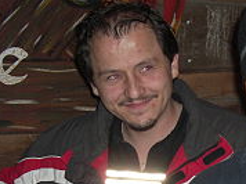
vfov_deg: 13.7
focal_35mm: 106
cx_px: 228
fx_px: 752
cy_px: 190
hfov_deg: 18.2
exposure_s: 1/60
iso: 200
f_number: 2.8
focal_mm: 7.9
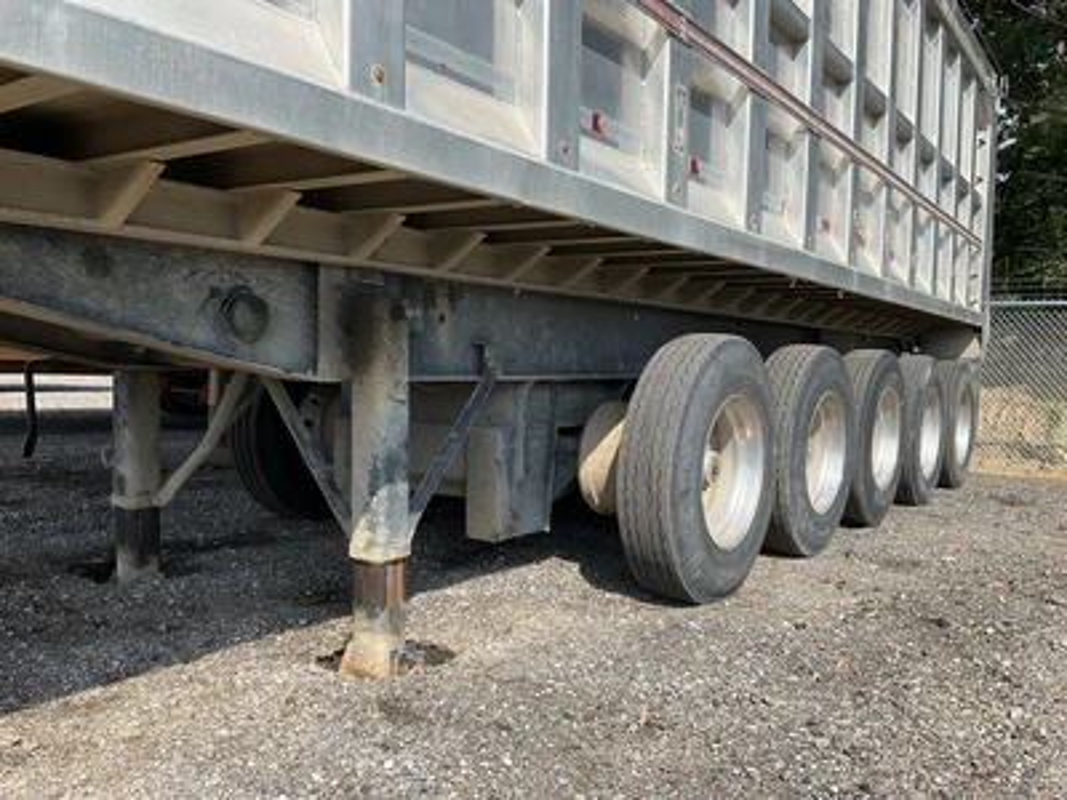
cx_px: 534
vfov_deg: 48.2
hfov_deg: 61.7
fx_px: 894
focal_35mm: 29
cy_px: 400
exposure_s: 1/912
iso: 25
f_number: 1.8
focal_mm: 3
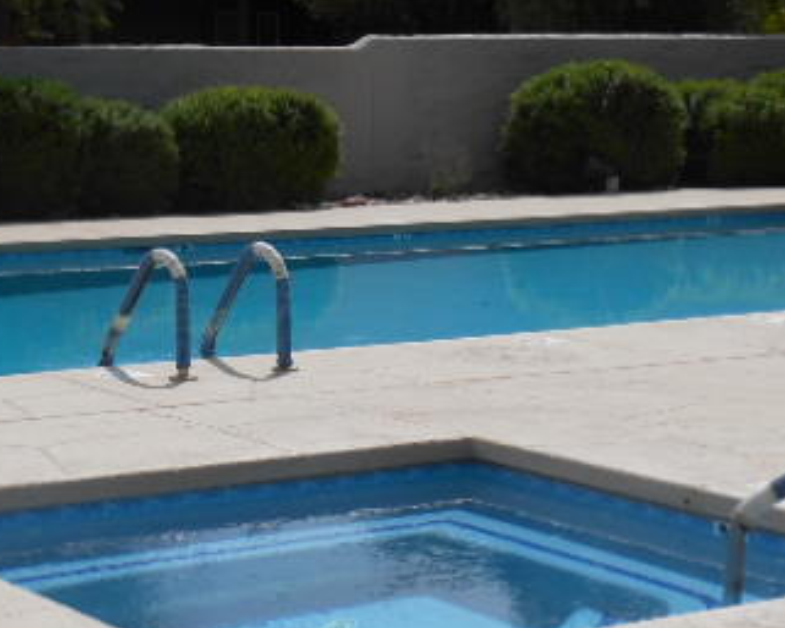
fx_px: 2394
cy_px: 406
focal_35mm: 103
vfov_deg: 14.9
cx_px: 276
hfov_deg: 18.6
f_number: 4.2
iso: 80
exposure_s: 1/1250
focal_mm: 9.5
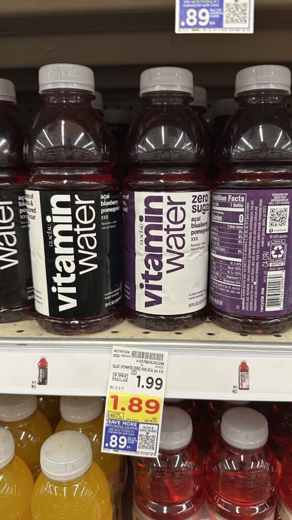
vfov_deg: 69.8
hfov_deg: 42.9
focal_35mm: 27
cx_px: 151
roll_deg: +1.4
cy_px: 268
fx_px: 372
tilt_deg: -17.0
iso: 250
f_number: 1.78
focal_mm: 6.86
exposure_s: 1/63
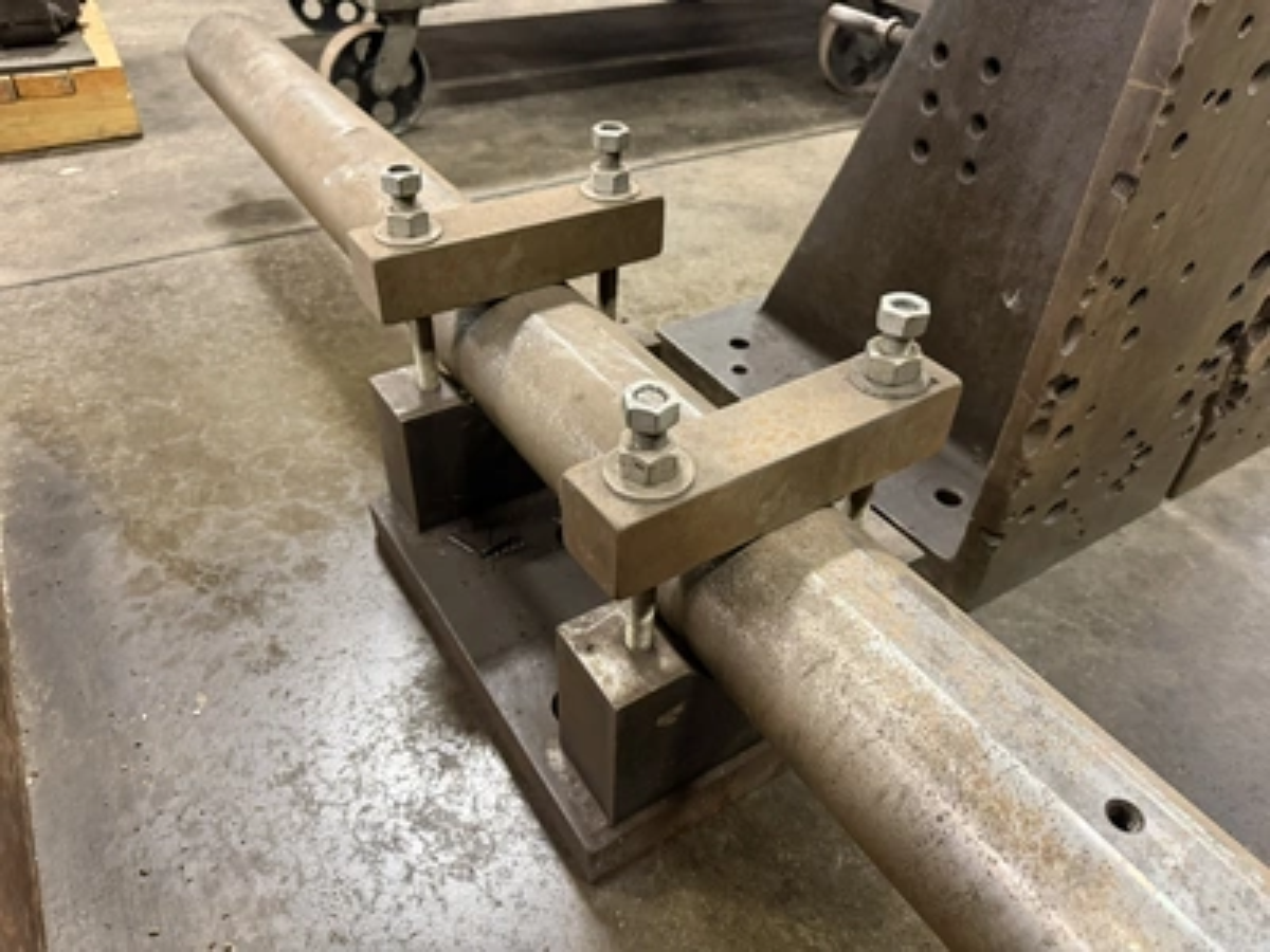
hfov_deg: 71.6
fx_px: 881
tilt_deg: -39.7
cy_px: 476
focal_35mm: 24
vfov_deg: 56.8
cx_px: 635
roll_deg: -3.9
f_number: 1.78
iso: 640
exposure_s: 1/40
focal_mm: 6.76
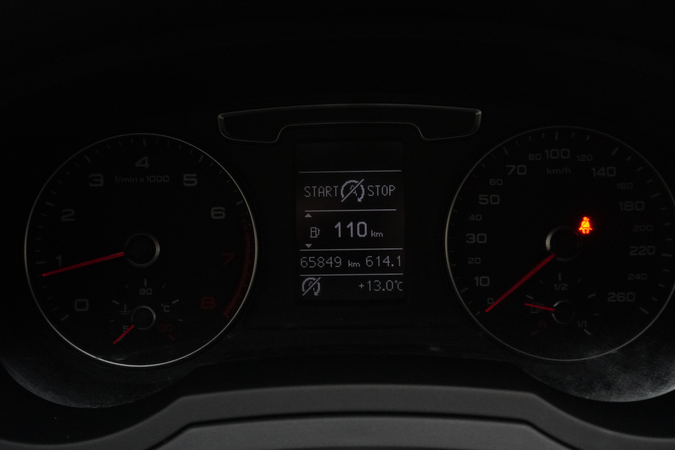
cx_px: 338
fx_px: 675
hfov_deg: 53.1
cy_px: 225
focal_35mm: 36
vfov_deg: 36.9
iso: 6400
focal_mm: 24
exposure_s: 1/80
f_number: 6.3
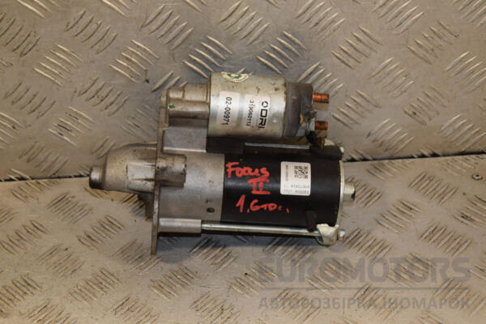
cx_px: 243
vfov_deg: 17.5
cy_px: 162
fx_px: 1053
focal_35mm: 78
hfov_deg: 26.0
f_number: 6.3
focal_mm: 52
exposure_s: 1/200
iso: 800
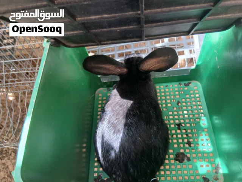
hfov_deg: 67.3
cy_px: 91
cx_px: 121
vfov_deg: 53.1
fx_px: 182
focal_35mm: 26
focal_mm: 3.98
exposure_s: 1/50
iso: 64
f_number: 1.8
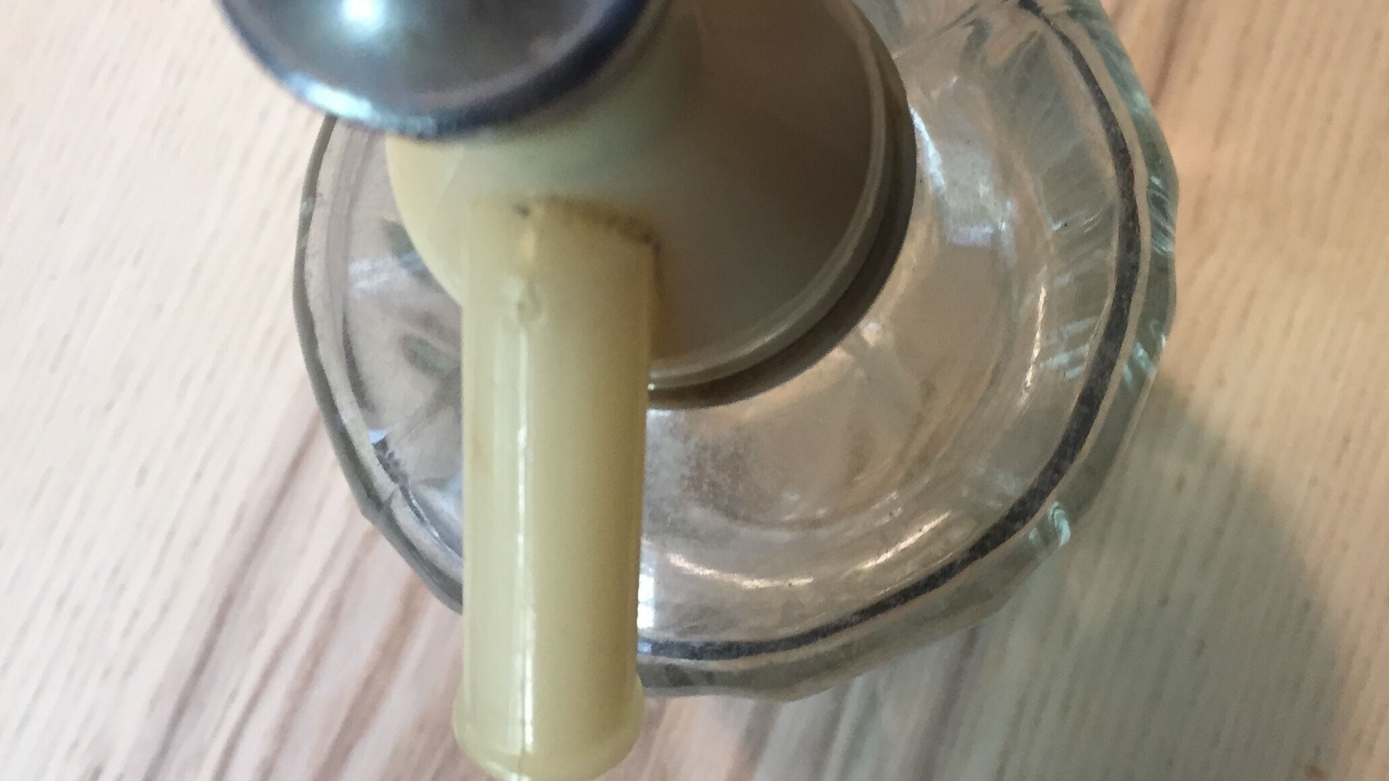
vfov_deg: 23.6
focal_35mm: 50
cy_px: 172
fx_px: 1842
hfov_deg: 41.2
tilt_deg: -78.2
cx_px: 819
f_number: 2.2
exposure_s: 1/33
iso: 100
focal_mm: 4.15
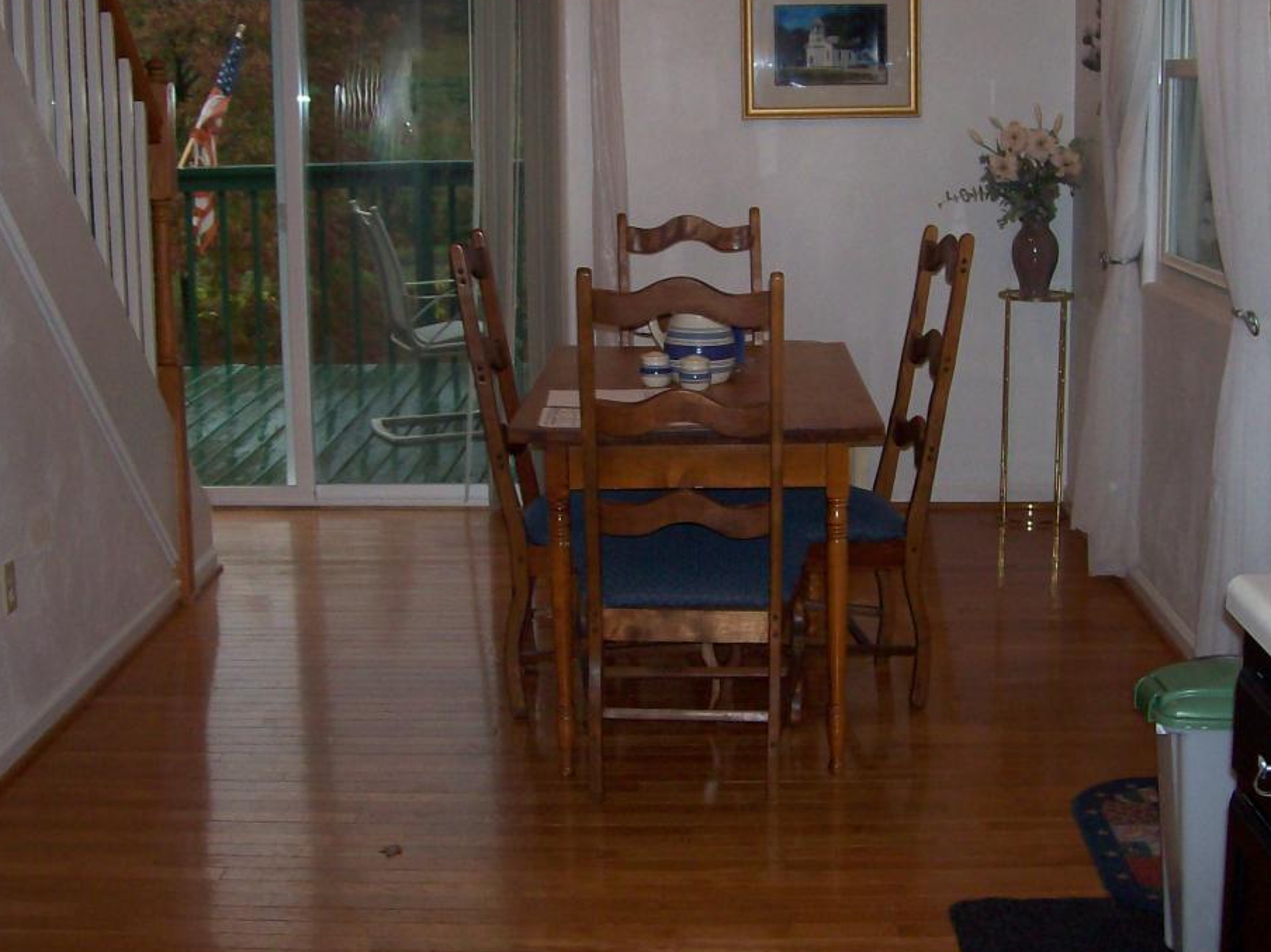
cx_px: 614
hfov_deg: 37.5
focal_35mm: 51
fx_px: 1872
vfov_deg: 28.5
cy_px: 385
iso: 80
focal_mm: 6
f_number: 2.7
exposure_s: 1/64
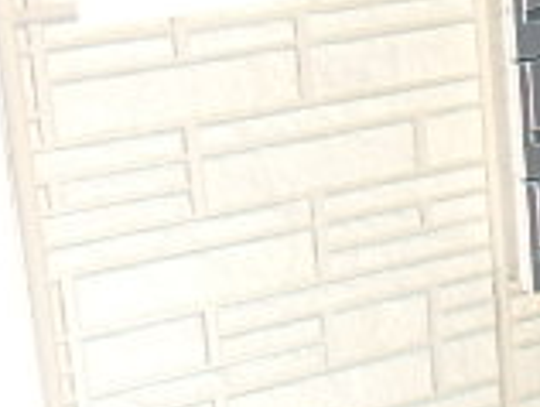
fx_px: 1328
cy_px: -120
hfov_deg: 20.1
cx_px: 793
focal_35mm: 85
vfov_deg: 16.5
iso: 200
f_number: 3.5
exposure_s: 1/50
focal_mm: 3.7
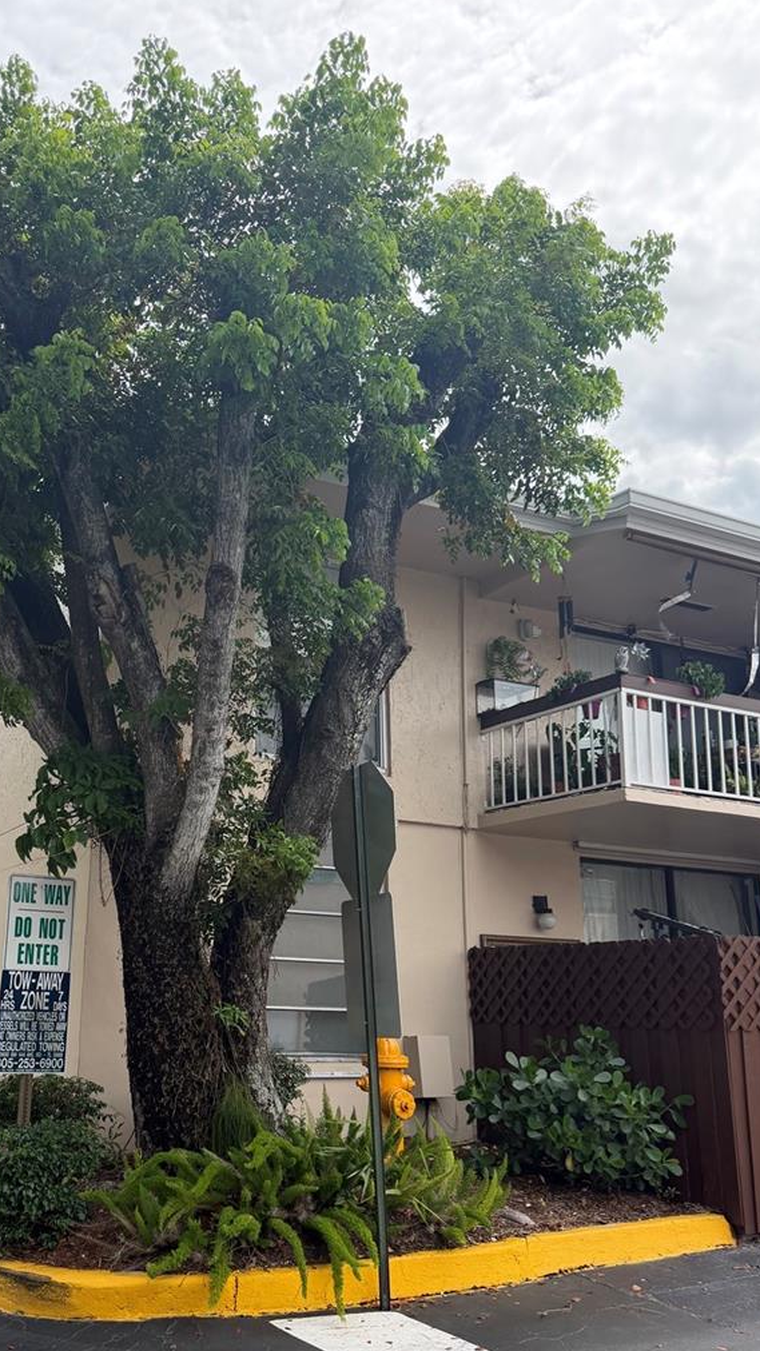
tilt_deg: +14.0
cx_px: 223
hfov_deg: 37.1
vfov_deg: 62.6
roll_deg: -1.7
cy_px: 721
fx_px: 1111
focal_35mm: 31
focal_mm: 6.76
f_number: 1.78
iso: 100
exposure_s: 1/3145
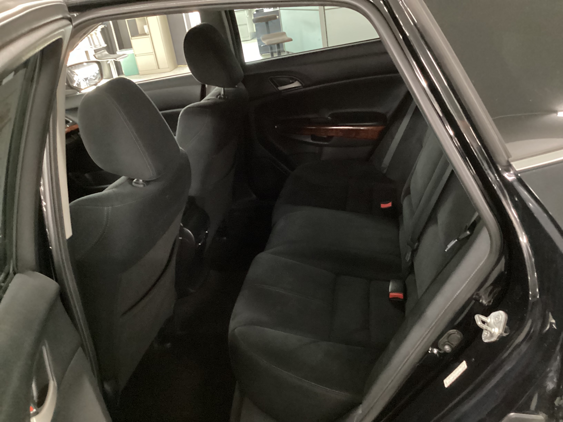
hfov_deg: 58.4
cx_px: 282
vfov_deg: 45.4
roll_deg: +7.9
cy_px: 211
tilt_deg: -26.8
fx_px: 504
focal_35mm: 31
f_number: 2.4
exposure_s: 1/15
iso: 800
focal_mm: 3.3
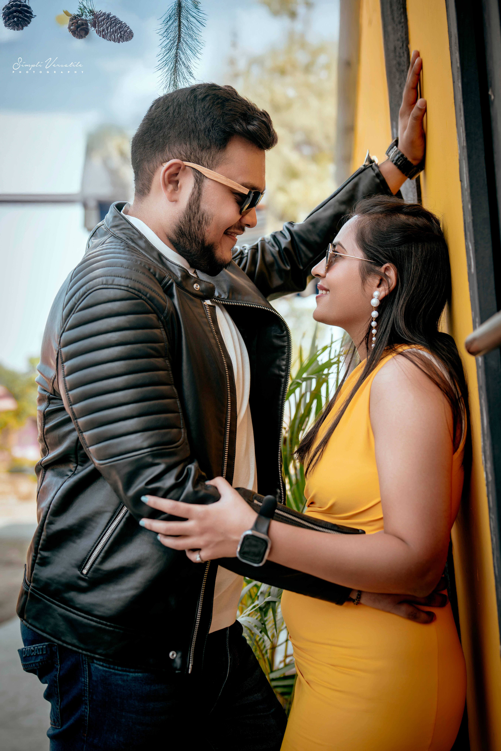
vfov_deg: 39.6
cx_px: 250
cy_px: 376
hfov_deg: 27.0
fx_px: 1043
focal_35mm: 50
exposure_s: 1/250
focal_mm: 50
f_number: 2.8
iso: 125
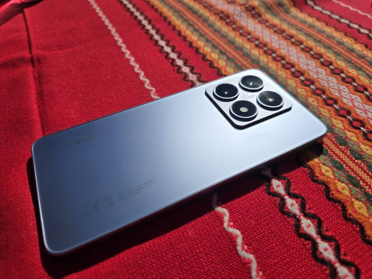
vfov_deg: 58.9
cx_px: 186
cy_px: 140
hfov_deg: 73.9
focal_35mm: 23
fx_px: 247
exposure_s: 1/4766
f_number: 1.7
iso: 12
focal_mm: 6.3
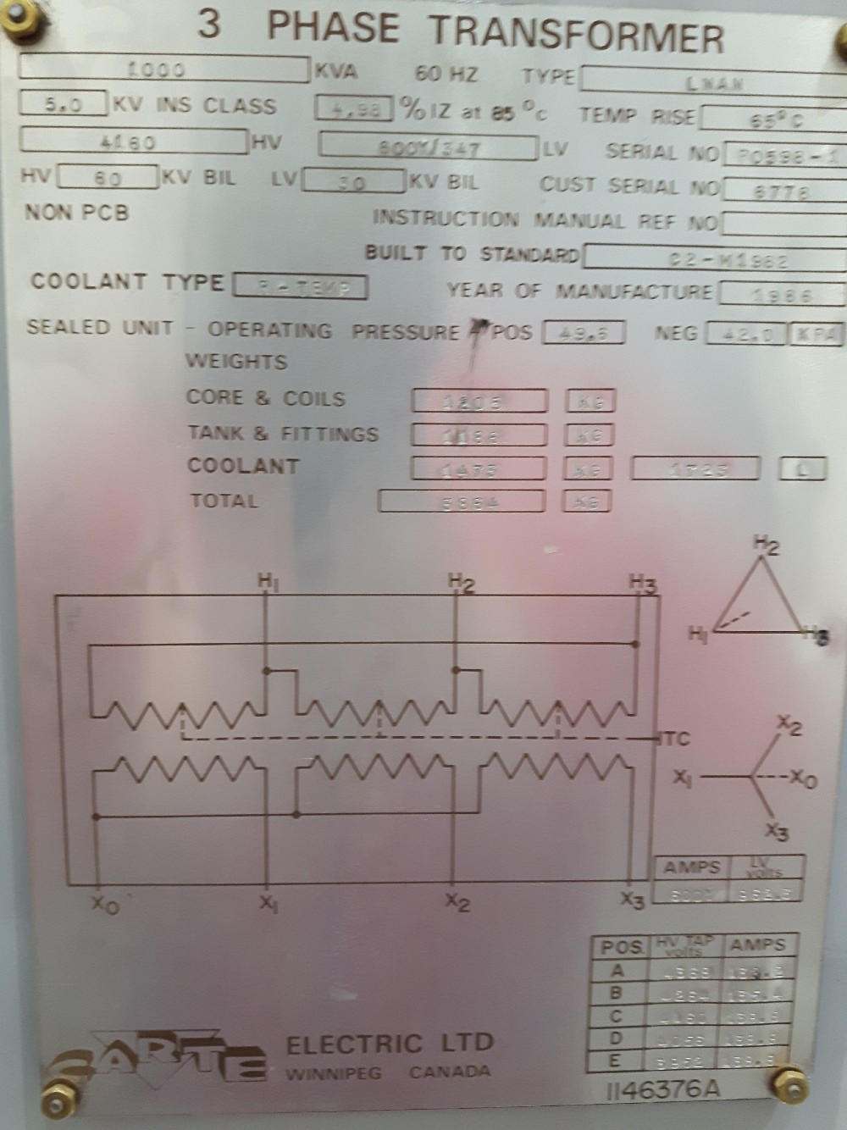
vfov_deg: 58.4
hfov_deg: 45.4
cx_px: 424
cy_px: 565
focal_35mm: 31
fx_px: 1012
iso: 160
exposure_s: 1/15
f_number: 1.9
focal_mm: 3.7
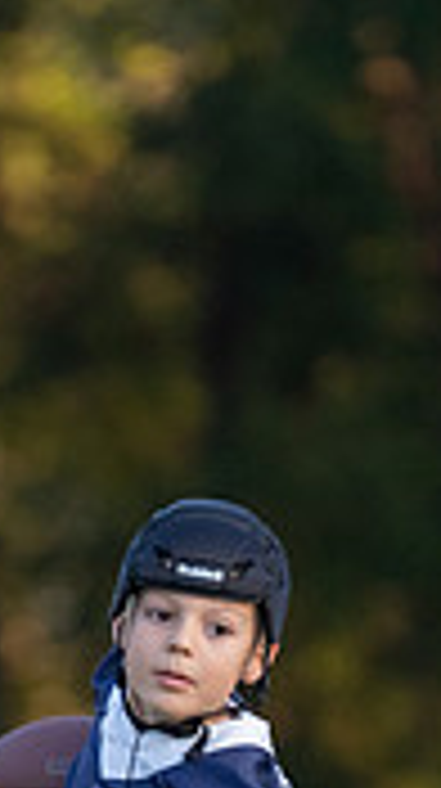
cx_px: 102
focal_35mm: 1120
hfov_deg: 1.1
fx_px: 23362
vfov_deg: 1.9
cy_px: 1014
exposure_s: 1/1000
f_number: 2.8
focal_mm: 200
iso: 800
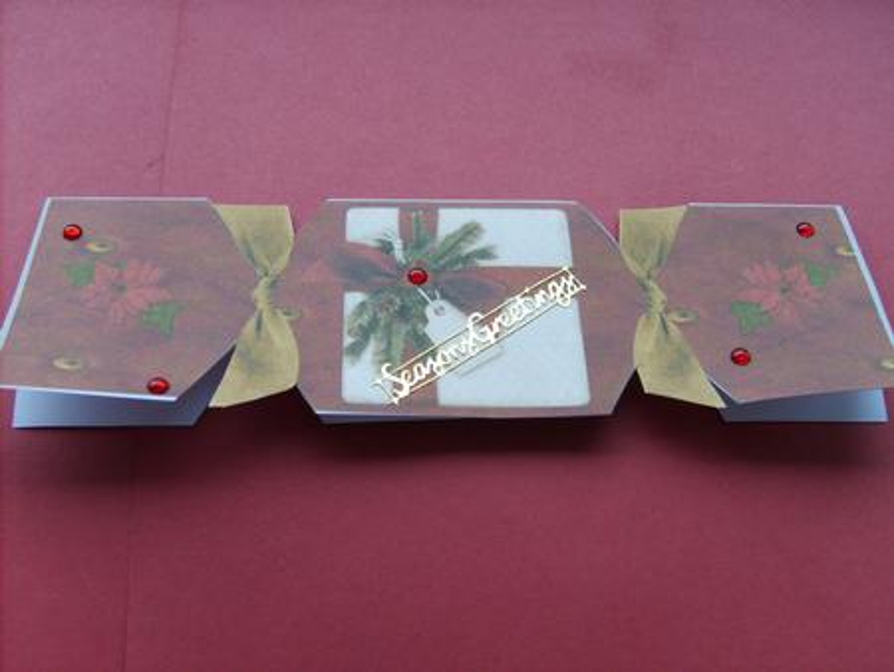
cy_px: 336
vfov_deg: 40.7
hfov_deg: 52.6
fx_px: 904
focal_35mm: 35
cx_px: 447
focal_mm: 5.8
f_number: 2.8
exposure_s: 1/30
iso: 73
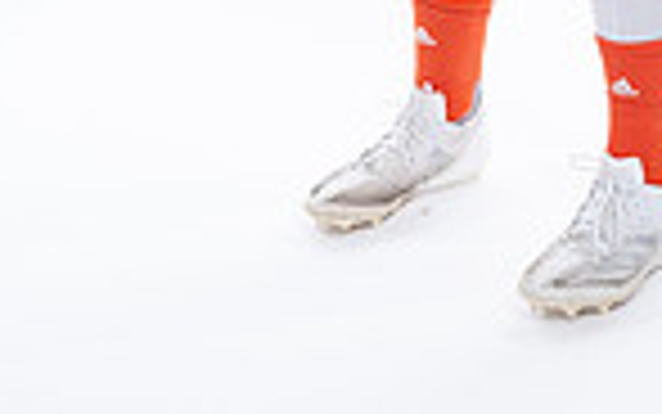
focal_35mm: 153
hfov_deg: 13.6
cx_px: 482
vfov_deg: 8.0
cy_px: -572
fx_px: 2761
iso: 400
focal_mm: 49
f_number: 5.6
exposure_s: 1/250
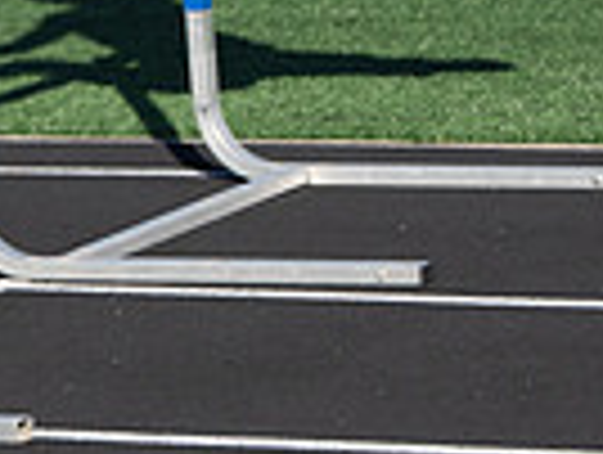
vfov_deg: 4.4
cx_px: 310
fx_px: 5916
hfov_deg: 5.8
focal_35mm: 339
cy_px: -387
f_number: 3.2
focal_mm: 70
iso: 100
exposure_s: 1/1250
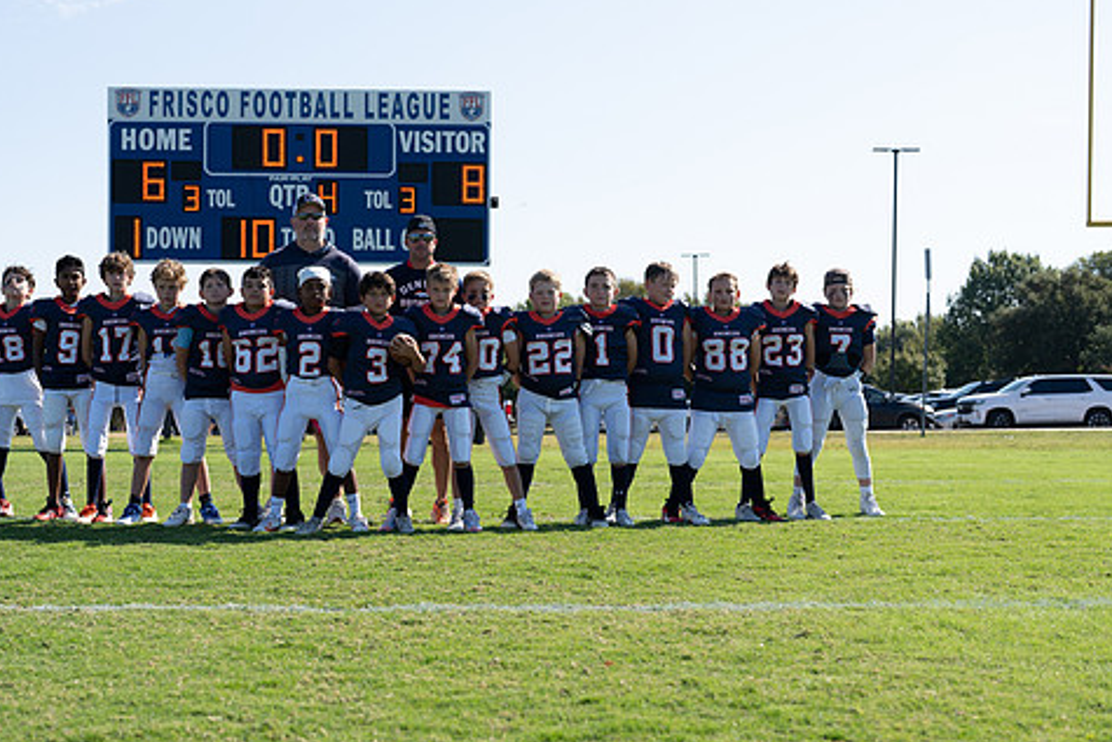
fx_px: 1885
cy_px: 422
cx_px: 438
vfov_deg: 22.3
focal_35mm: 61
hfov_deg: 32.8
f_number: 3.5
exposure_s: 1/800
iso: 100
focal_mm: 50
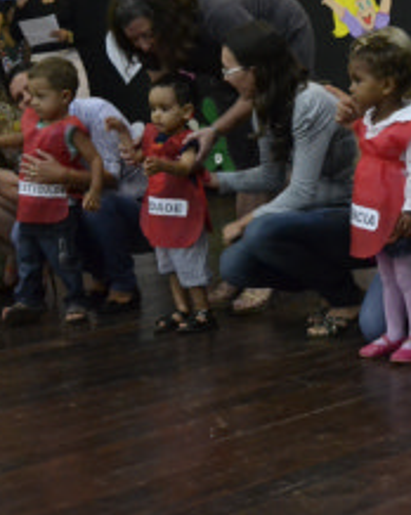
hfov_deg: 18.0
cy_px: 157
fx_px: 1279
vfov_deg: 22.6
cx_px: 366
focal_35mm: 84
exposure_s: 1/30
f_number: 4.5
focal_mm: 26
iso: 3200
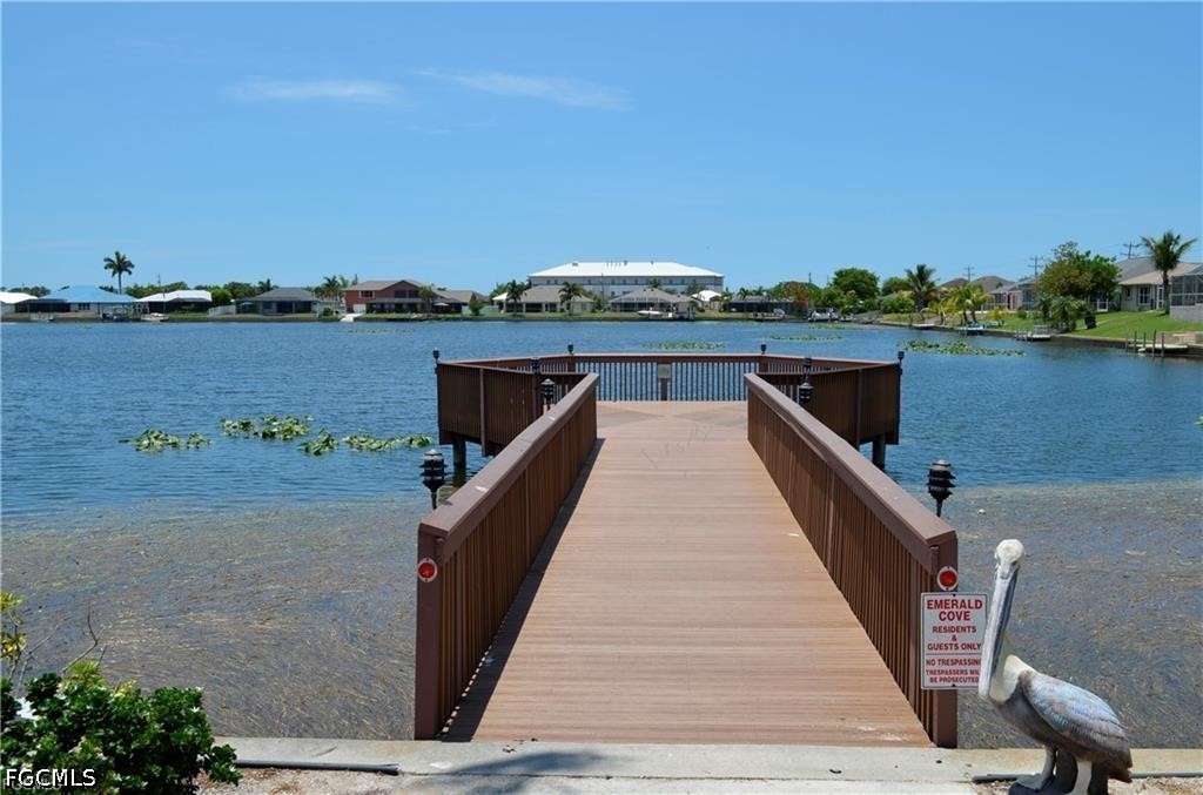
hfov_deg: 53.3
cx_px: 602
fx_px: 1200
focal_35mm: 36
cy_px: 398
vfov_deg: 36.7
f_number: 9
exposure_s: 1/320
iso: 100
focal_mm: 24
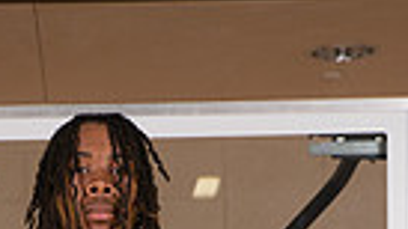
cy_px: 666
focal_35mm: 189
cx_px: 95
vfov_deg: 6.0
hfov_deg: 11.4
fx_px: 2044
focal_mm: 55
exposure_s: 1/320
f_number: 7.1
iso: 320
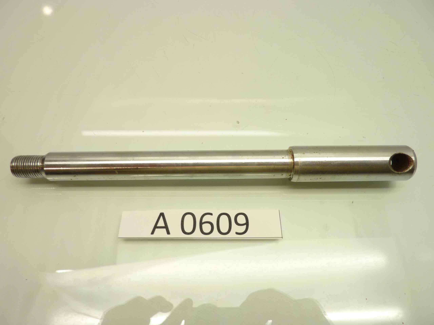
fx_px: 313
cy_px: 162
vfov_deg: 54.9
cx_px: 217
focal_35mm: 25
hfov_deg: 69.4
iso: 80
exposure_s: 1/20
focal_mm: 4.1
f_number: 3.3
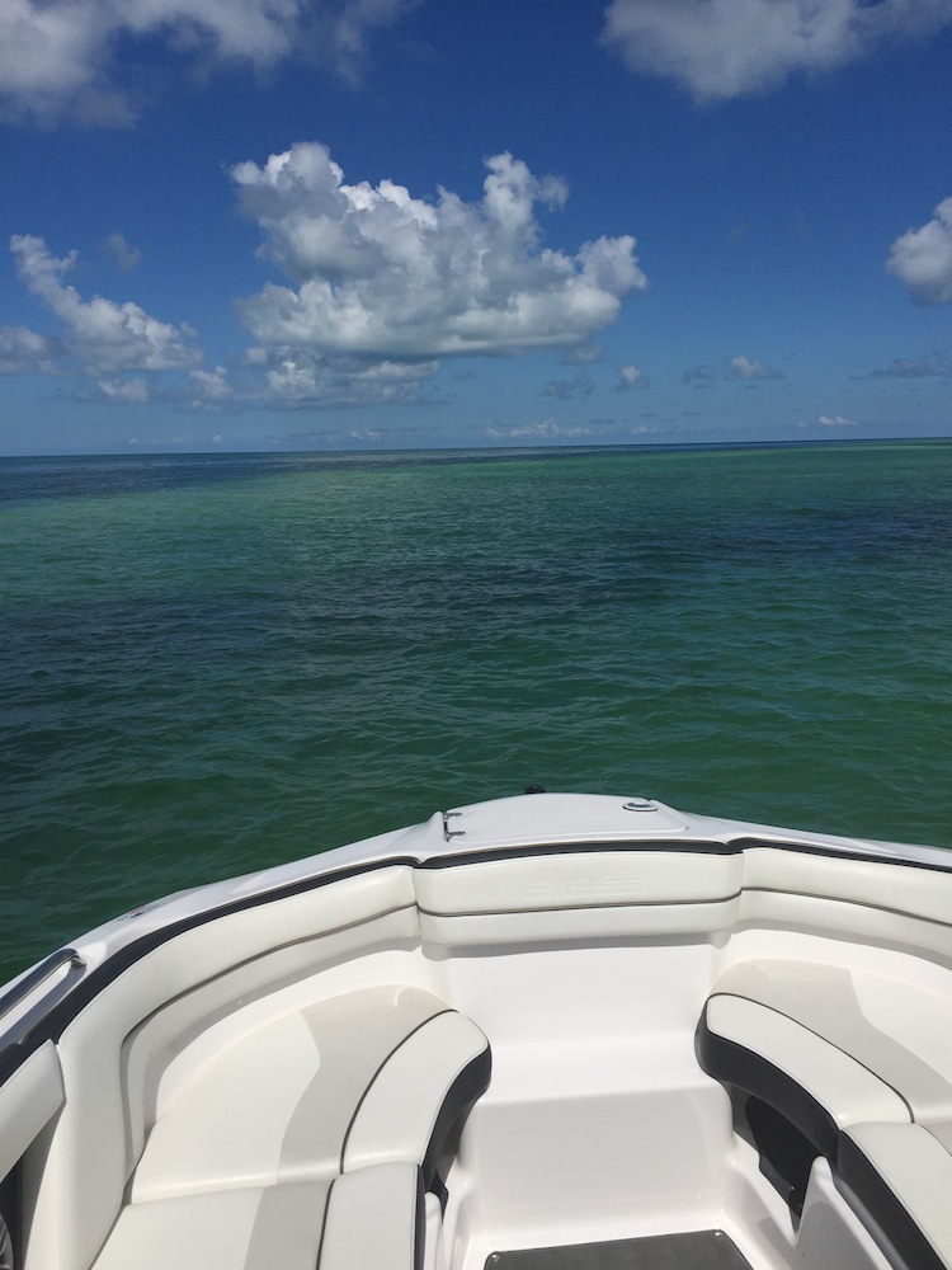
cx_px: 476
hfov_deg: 48.2
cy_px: 635
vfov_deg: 61.7
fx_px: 1063
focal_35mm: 29
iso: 32
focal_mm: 4.15
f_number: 2.2
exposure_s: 1/7937
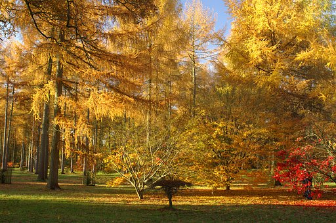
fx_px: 391
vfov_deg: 31.8
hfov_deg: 46.5
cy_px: 112
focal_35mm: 42
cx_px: 168
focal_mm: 28
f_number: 8
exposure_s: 1/50
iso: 400
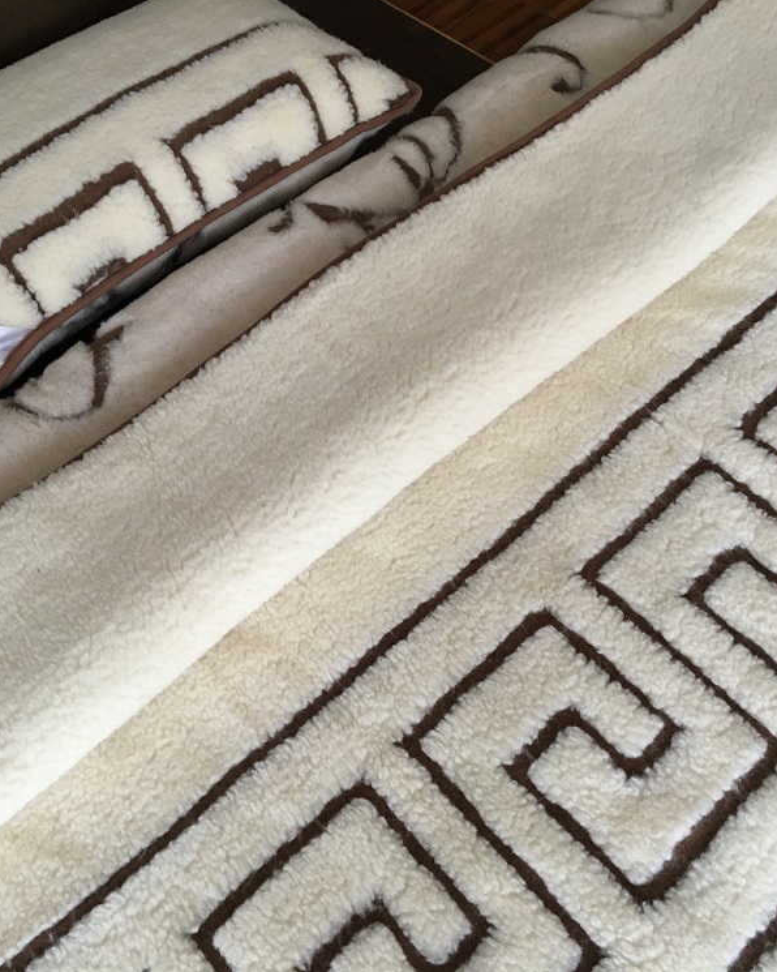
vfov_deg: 47.9
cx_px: 377
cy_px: 485
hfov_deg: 39.2
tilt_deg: -57.8
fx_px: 1092
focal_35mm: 38
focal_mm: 4.15
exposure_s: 1/33
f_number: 2.2
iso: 160
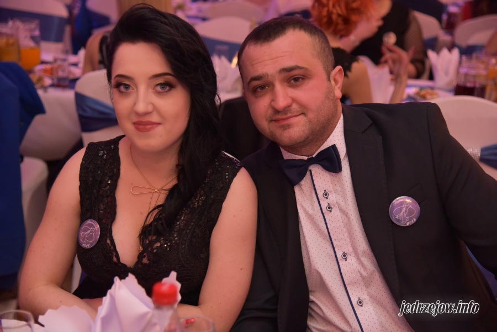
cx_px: 248
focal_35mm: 65
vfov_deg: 20.9
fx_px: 898
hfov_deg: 30.9
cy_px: 166
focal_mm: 65
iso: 3200
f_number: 4
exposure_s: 1/60
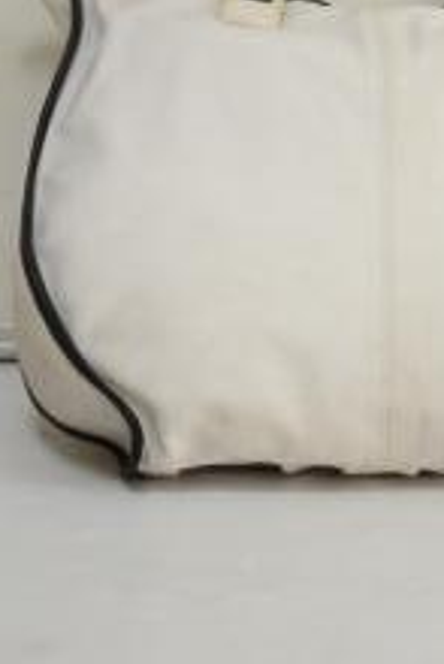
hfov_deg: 10.0
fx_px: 2531
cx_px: 397
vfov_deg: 14.7
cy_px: -3
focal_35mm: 137
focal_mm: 45
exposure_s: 1/80
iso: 1000
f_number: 4.8
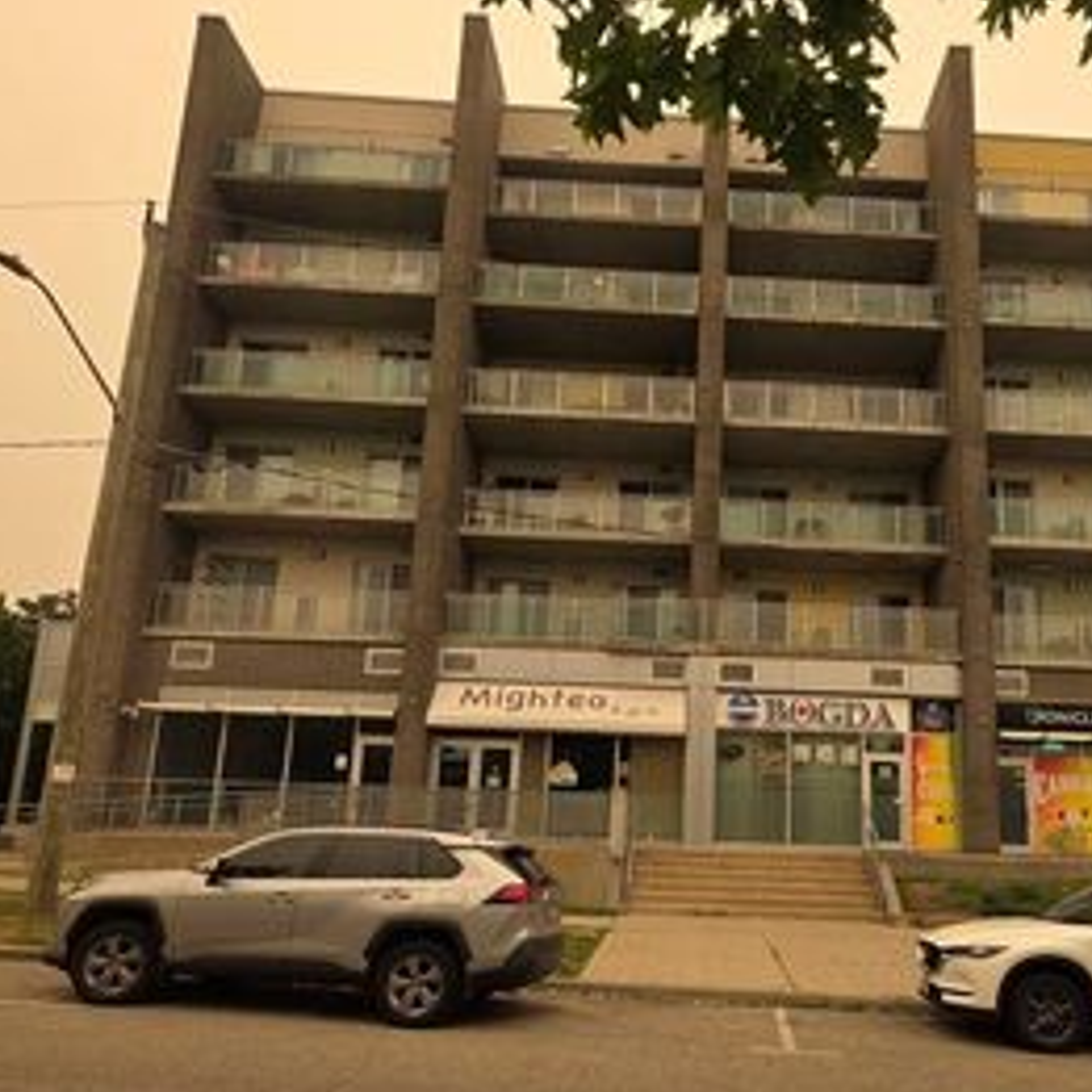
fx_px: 785
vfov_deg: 68.6
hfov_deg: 68.2
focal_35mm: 22
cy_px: 680
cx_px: 703
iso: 40
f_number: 1.9
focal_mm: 2.2
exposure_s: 1/577
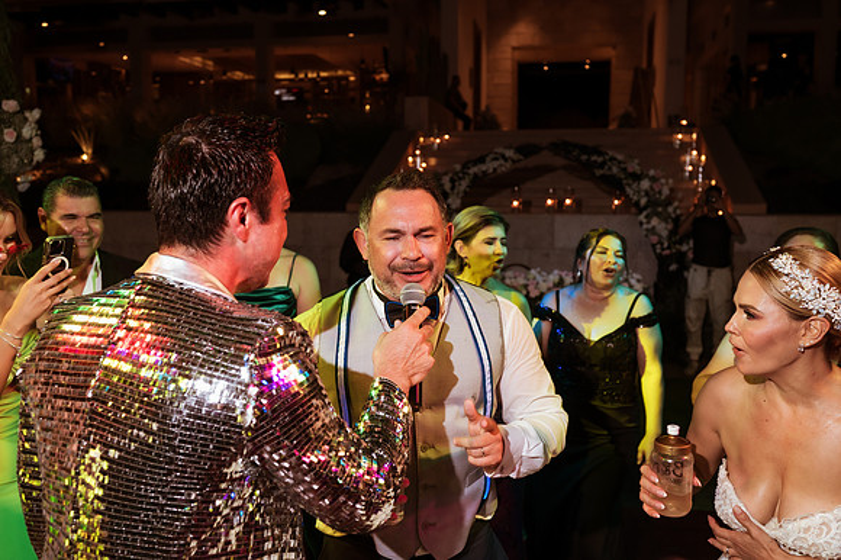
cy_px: 280
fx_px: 817
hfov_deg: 54.5
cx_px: 420
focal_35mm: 35
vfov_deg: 37.8
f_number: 4.5
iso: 1600
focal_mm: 35
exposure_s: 1/100
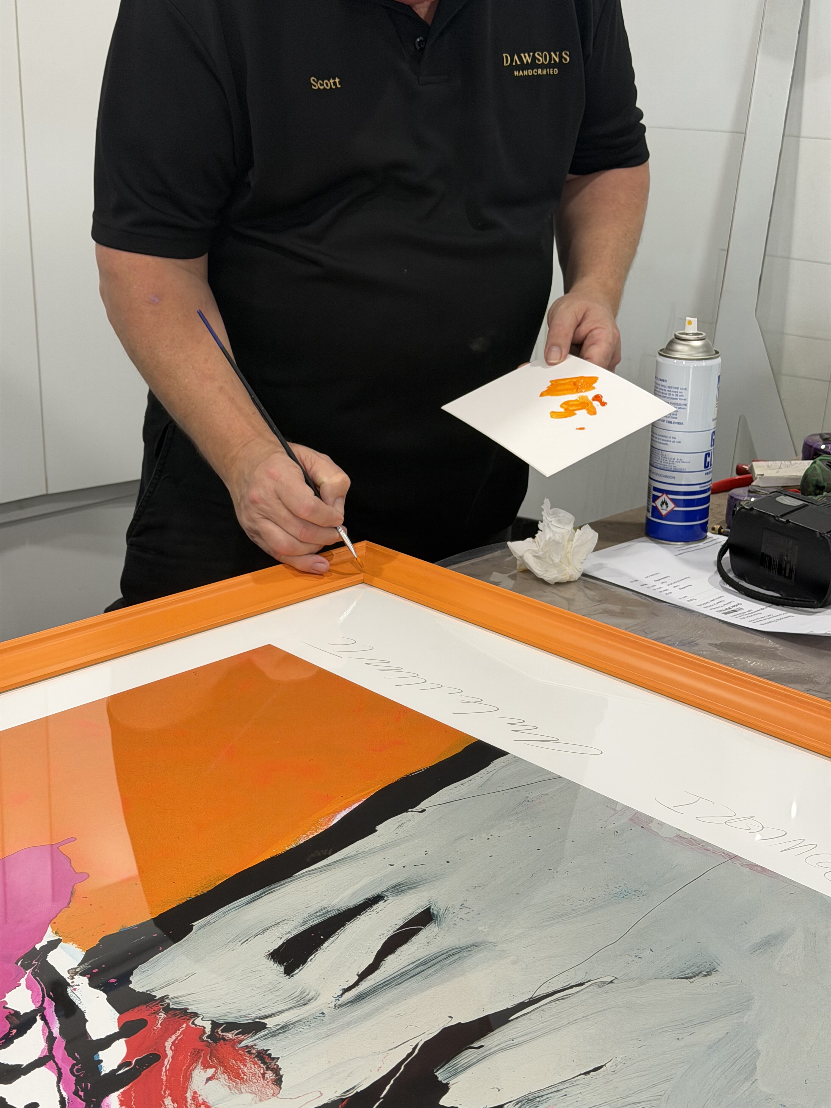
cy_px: 554
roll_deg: -2.4
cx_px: 416
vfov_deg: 39.7
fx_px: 1536
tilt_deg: -18.5
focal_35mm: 48
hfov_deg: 30.3
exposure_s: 1/50
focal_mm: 6.76
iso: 50
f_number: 1.78
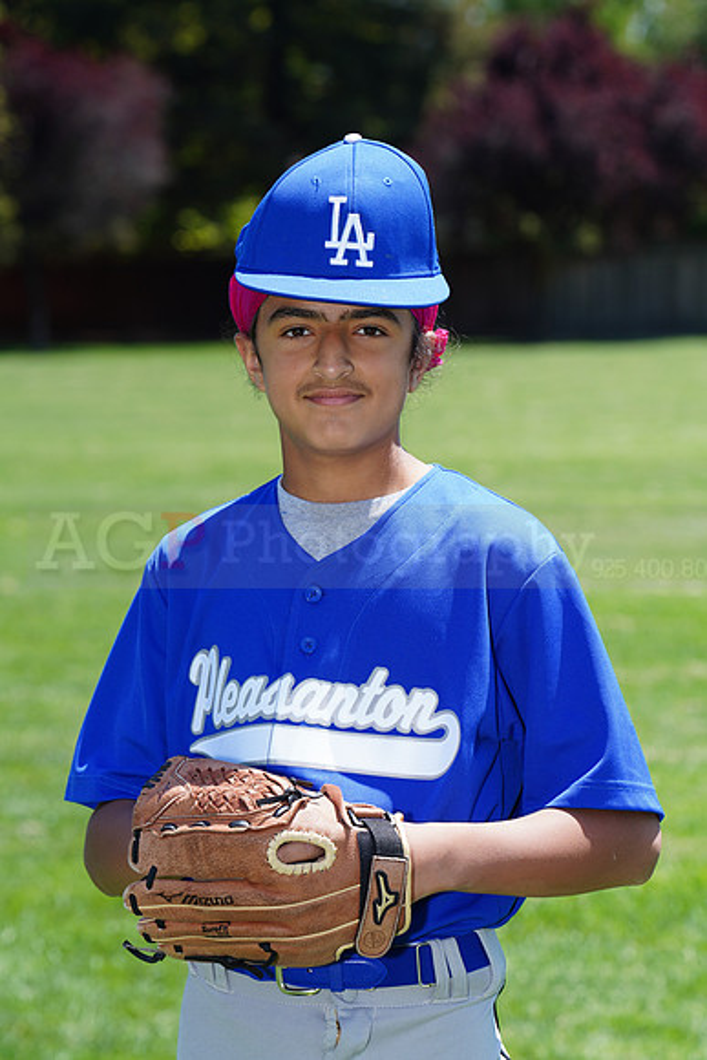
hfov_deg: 7.6
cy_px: 530
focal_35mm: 181
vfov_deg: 11.4
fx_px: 5328
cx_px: 354
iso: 200
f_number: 9
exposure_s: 1/200
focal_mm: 181
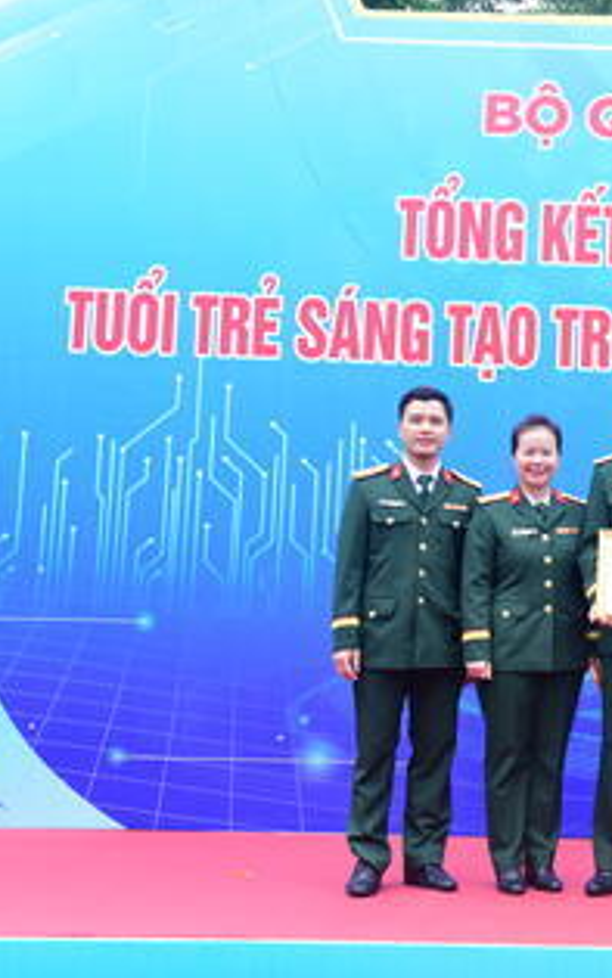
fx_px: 1574
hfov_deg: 20.8
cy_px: 484
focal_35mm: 59
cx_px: 693
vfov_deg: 34.5
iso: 2500
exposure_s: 1/250
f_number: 10
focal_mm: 38
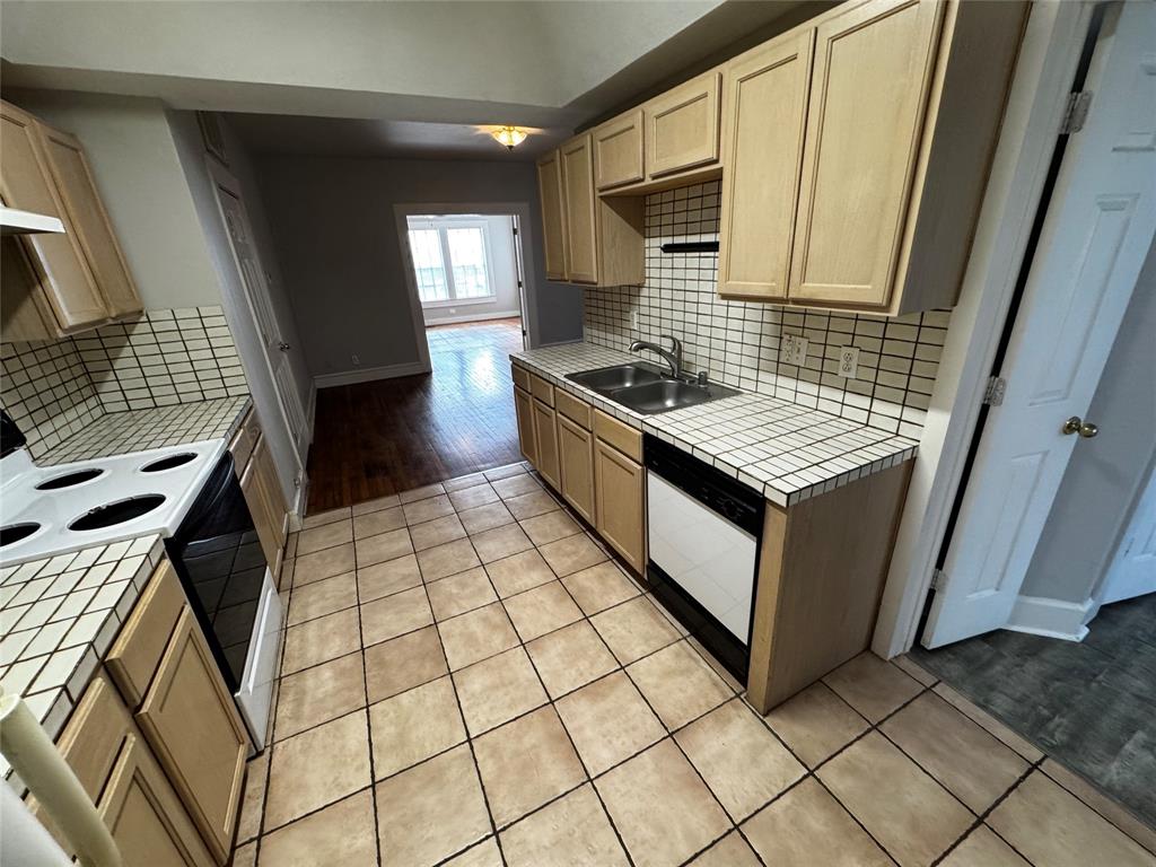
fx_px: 468
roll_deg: +0.2
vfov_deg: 85.7
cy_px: 434
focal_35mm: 14
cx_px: 578
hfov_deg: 102.1
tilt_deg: -20.7
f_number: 2.2
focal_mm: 2.22
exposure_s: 1/120
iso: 250
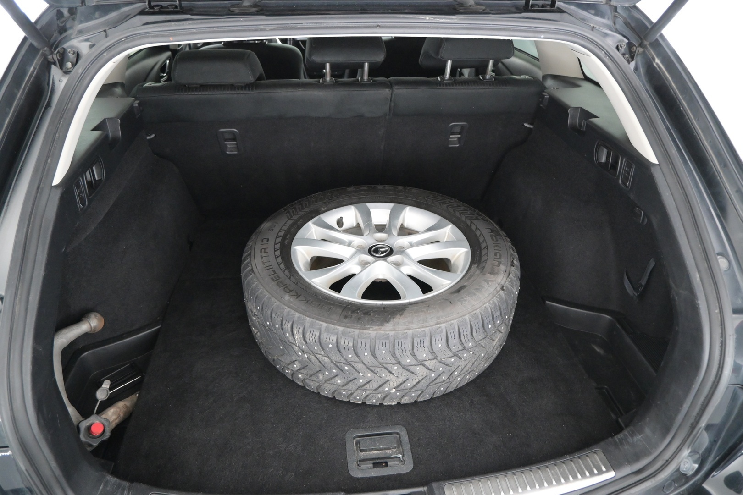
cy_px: 248
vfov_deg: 53.1
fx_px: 495
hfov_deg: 73.7
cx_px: 372
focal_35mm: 24
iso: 3600
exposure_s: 1/25
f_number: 3.5
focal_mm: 16
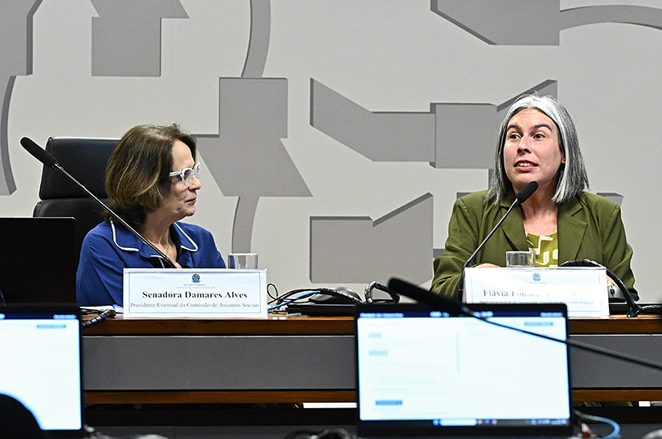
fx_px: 2533
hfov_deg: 14.9
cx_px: 331
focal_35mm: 138
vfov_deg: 9.9
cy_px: 220
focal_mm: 92
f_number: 5
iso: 5000
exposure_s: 1/200
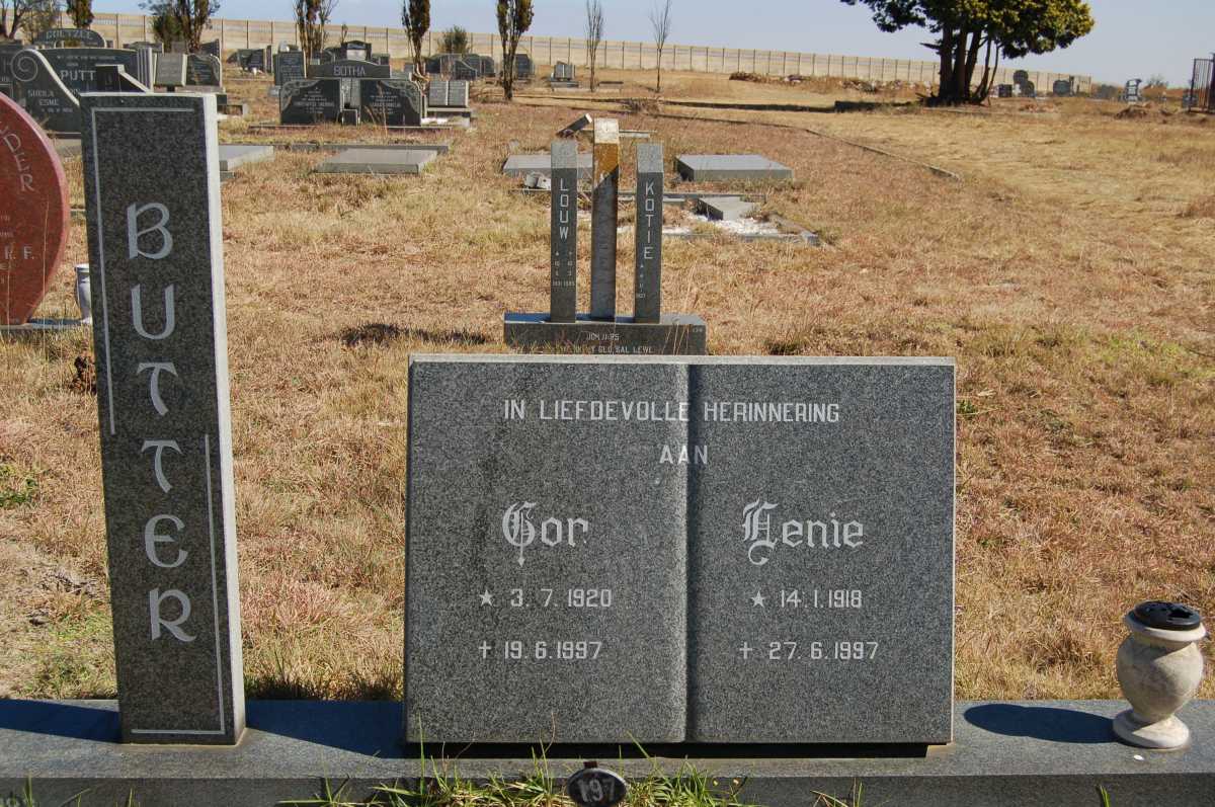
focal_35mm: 46
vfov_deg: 28.9
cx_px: 608
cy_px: 404
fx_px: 1567
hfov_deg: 42.4
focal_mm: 31
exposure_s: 1/500
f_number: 6.3
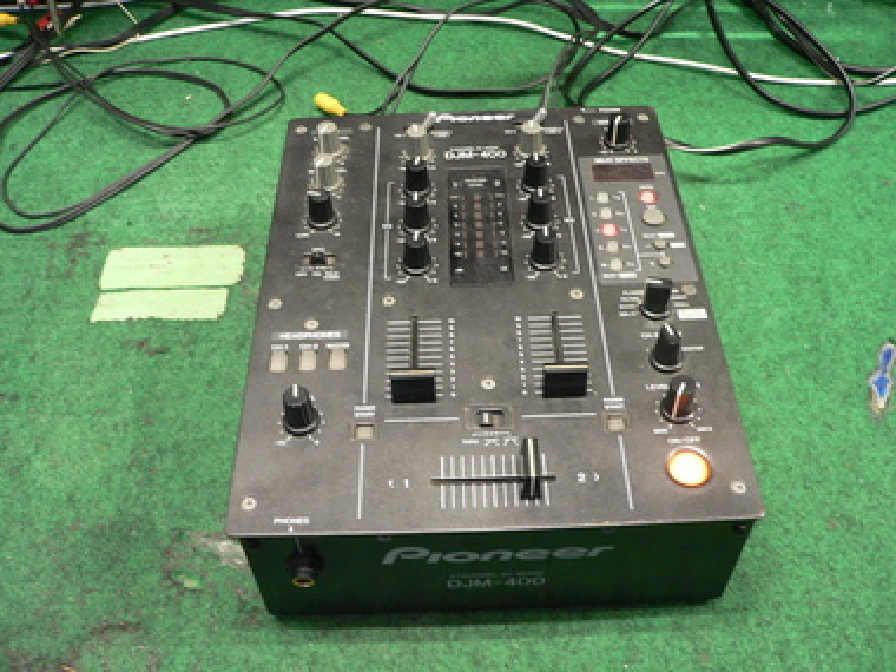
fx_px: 932
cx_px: 448
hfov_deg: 51.4
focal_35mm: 36
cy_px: 336
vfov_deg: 39.7
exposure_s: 1/10
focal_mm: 6
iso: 200
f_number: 2.8
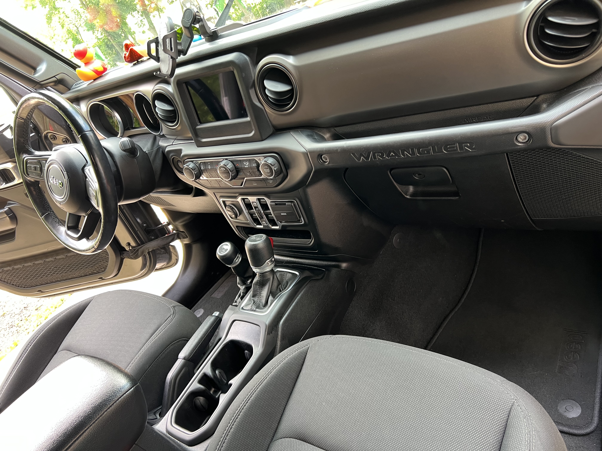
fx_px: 452
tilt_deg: -33.0
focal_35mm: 26
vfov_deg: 53.1
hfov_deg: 67.3
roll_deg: +24.1
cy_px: 226
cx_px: 301
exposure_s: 1/80
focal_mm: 5.7
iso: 125
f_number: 1.5
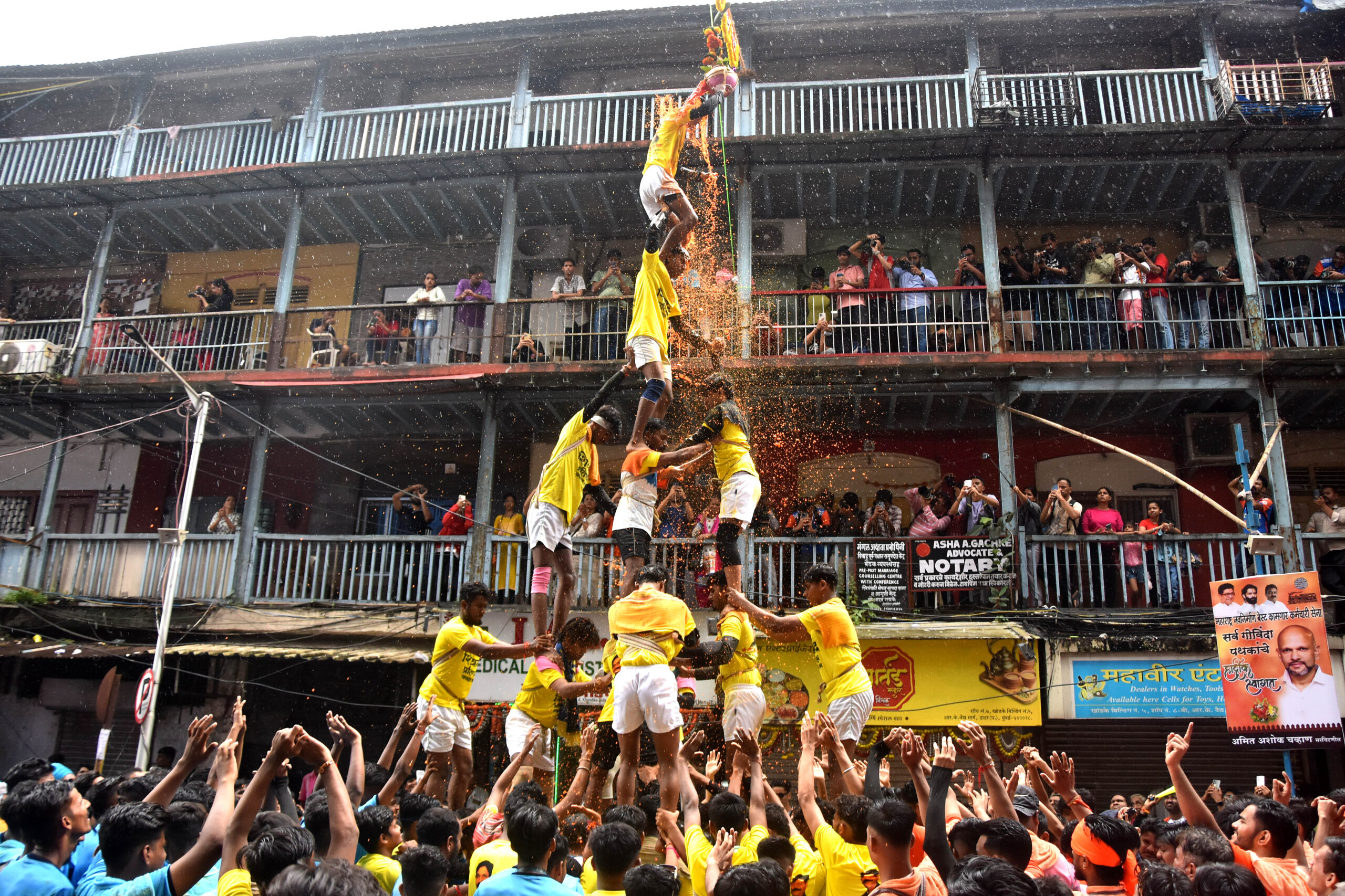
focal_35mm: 27
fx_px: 1009
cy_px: 448
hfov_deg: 67.4
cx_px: 672
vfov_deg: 47.9
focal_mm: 18
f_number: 3.5
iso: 640
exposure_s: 1/640
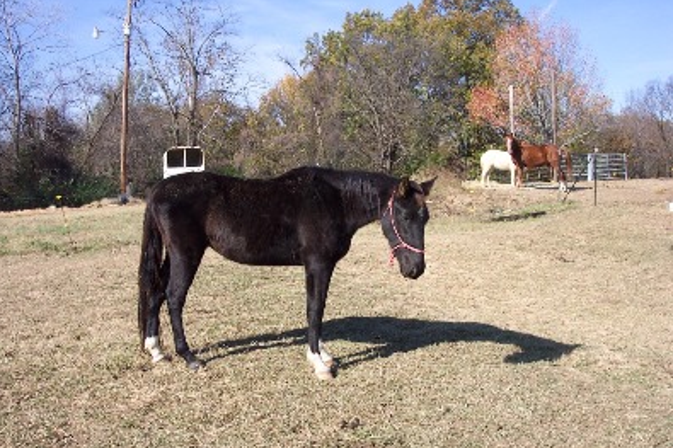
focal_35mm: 39
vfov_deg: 34.2
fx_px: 729
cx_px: 330
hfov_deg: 49.6
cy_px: 220
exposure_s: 1/500
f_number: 4.8
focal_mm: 8
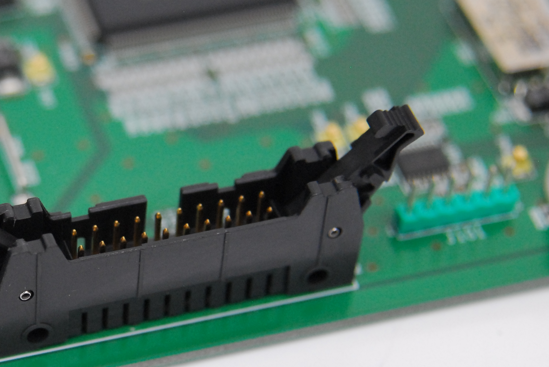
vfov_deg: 8.2
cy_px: 224
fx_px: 2565
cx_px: 10
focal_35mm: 168
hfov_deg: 12.1
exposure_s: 1/125
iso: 800
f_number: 3.8
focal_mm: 56
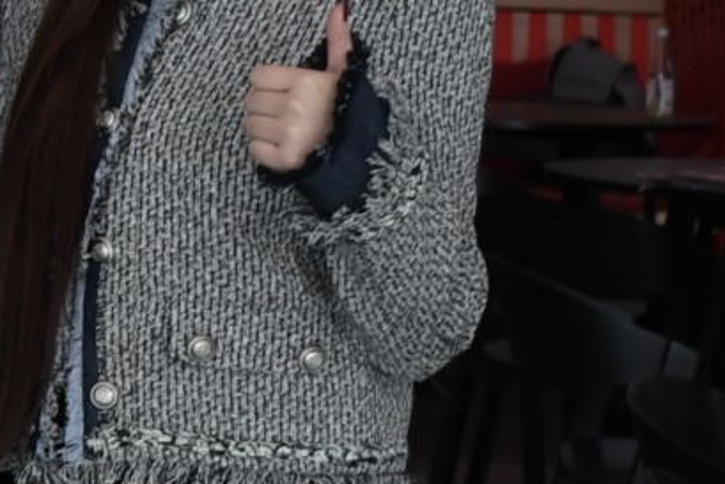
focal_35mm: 169
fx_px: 3404
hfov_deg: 11.0
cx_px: -741
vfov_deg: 8.1
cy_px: 326
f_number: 5
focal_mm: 24
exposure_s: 1/40
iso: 400
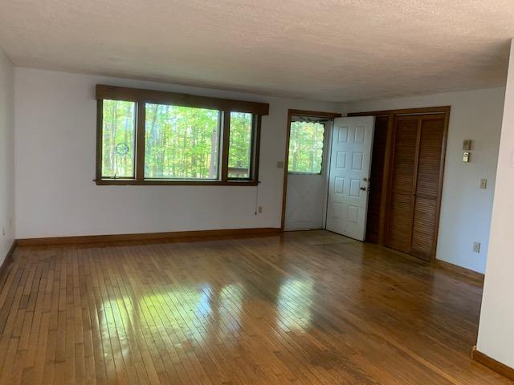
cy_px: 192
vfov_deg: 53.1
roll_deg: -4.0
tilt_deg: -5.0
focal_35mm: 26
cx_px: 257
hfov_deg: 67.3
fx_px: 386
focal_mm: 4.25
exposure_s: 1/60
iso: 320
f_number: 1.8
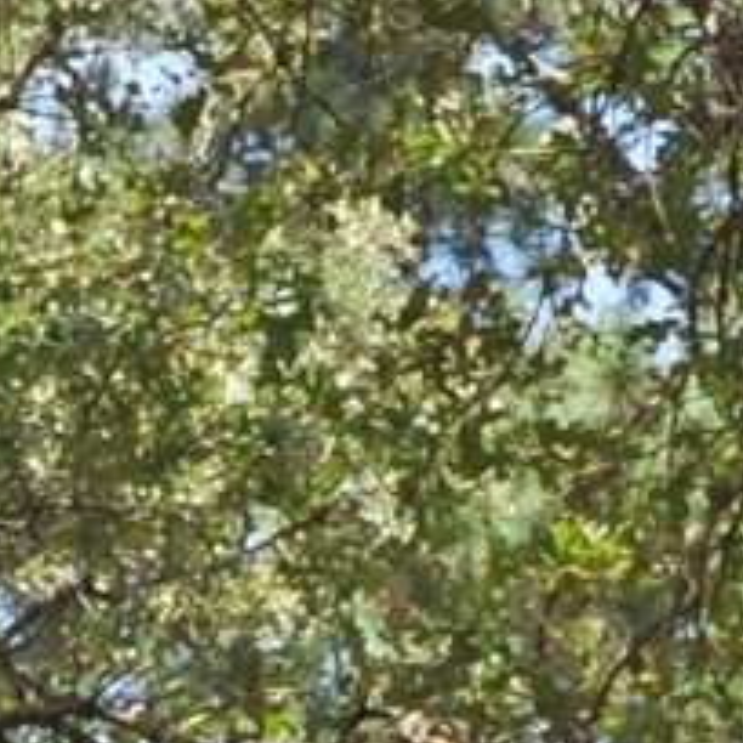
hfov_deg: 6.1
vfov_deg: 5.8
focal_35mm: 285
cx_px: 1064
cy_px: 2103
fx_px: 6909
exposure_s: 1/500
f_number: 5.6
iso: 320
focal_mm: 21
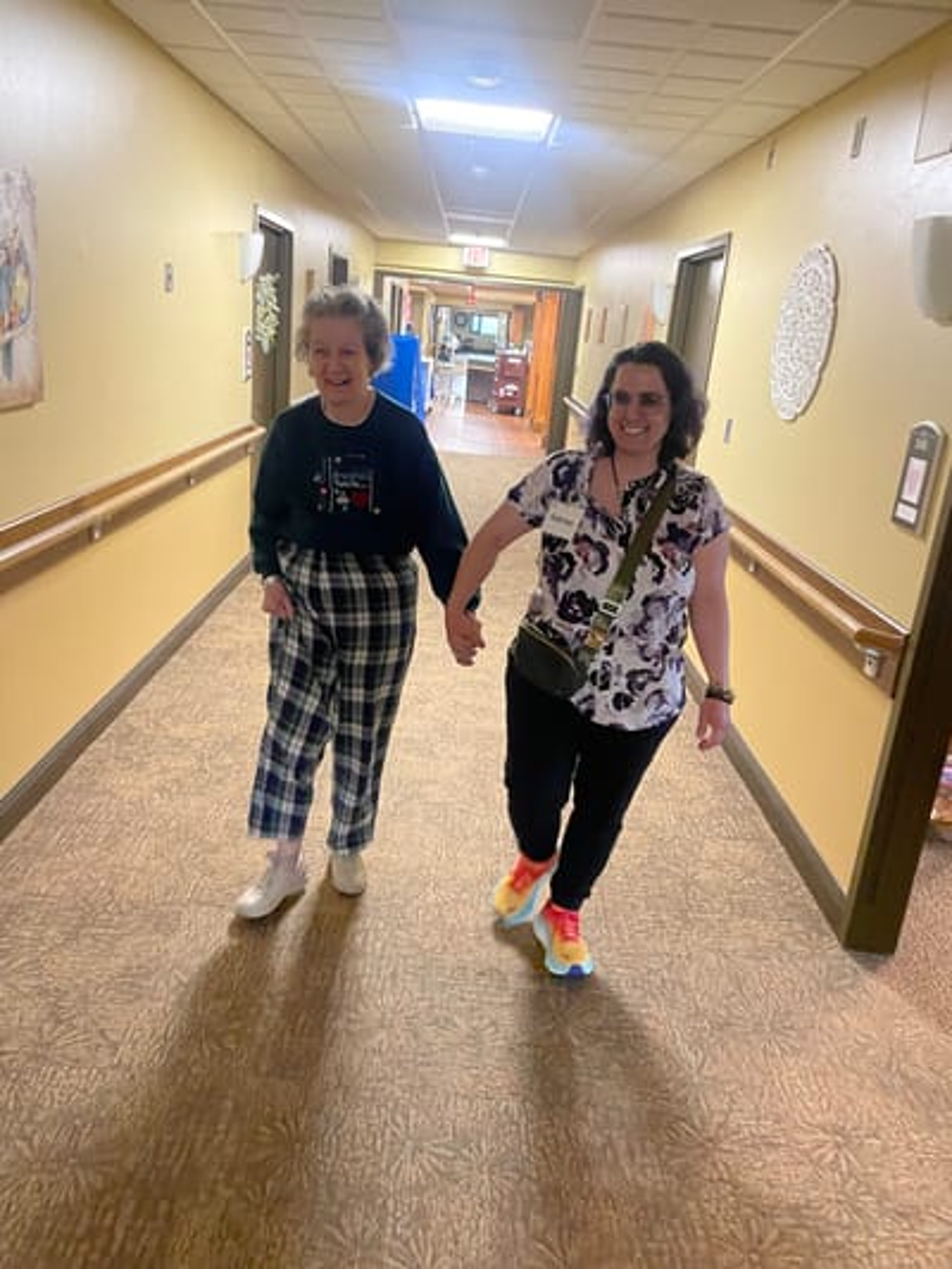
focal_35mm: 26
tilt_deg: -15.0
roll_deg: -2.5
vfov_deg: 67.3
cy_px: 634
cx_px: 476
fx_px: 953
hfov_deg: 53.1
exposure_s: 1/60
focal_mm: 4.2
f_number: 1.6
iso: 500
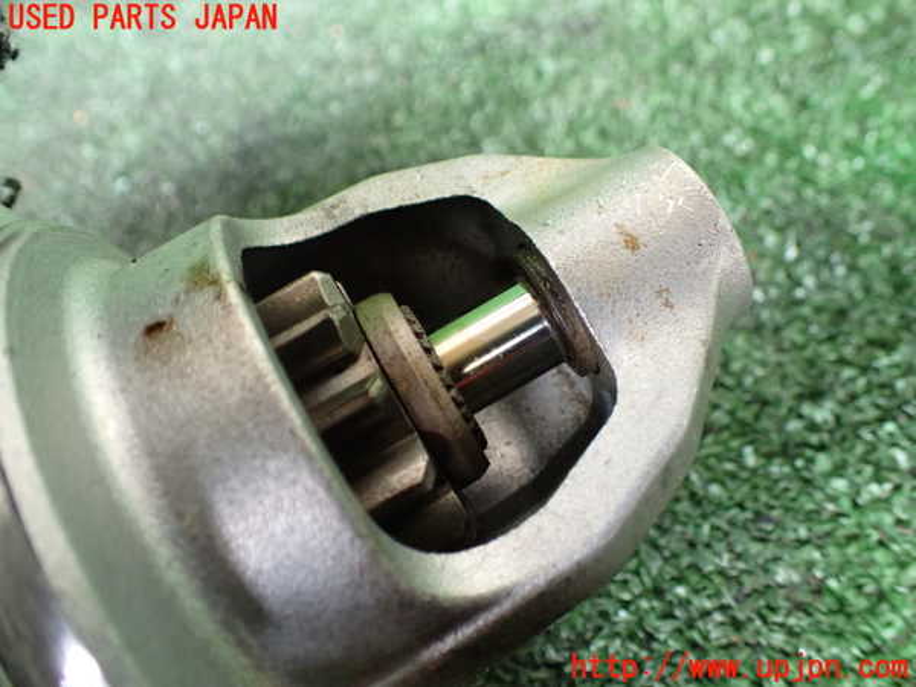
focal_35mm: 30
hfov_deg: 60.0
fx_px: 794
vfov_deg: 46.8
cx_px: 458
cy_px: 344
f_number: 2.3
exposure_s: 1/100
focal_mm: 5.4
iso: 800
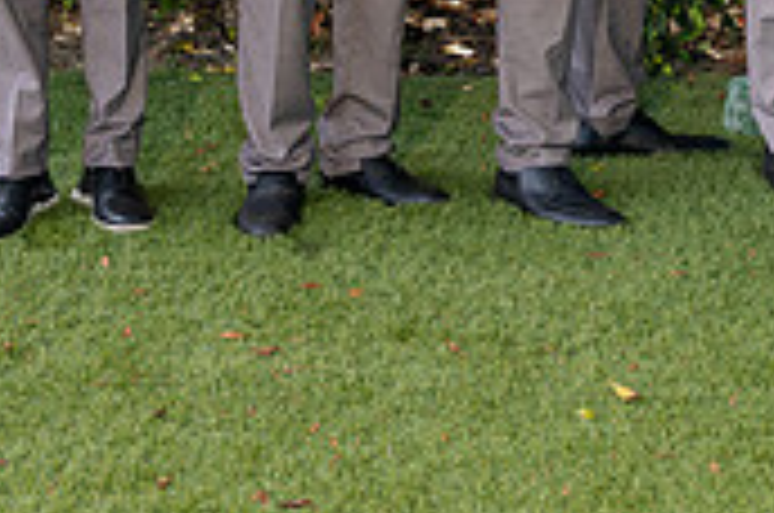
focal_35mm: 111
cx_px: 914
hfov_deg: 17.6
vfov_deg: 11.6
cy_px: -310
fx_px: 2382
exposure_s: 1/200
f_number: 5.6
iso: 200
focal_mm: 28.5
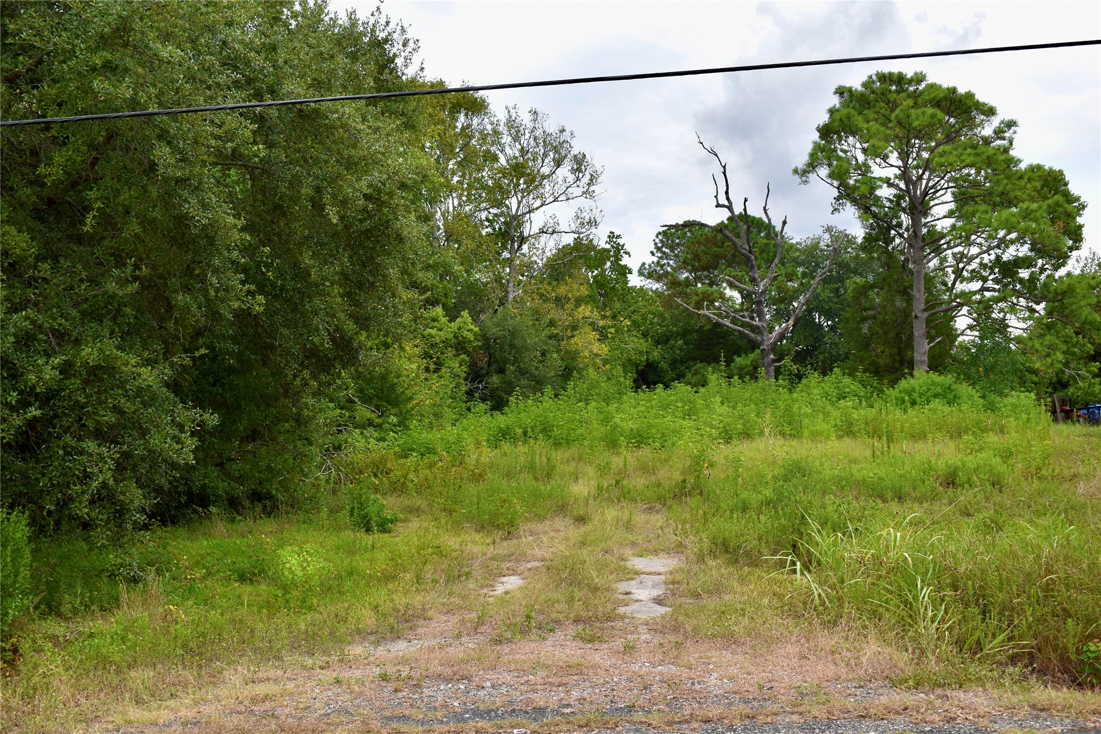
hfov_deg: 46.4
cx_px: 550
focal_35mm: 42
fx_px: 1284
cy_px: 367
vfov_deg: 31.9
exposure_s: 1/200
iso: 100
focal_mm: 28
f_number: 6.3
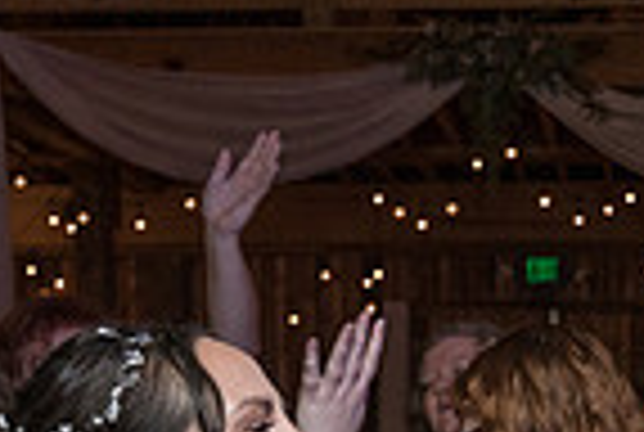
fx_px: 2187
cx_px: 675
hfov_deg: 16.3
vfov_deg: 10.8
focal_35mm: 122
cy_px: 675
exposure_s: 1/125
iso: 2000
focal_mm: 28
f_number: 5.6
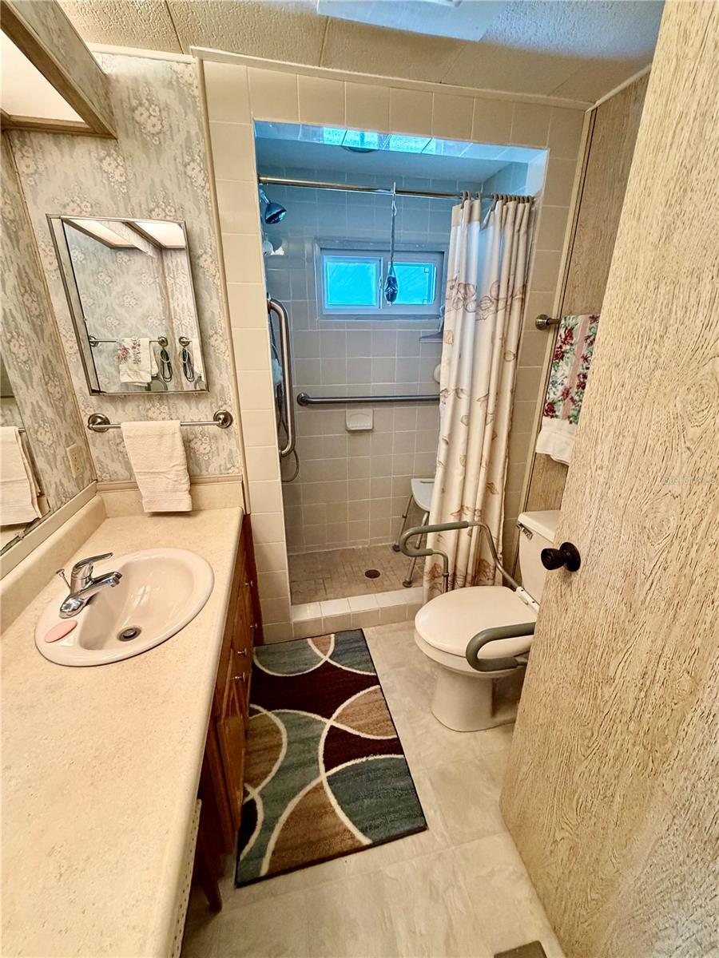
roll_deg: -0.7
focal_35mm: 14
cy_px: 479
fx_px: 388
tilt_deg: -20.4
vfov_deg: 102.1
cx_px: 360
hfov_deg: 85.7
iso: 320
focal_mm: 2.22
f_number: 2.2
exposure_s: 1/60
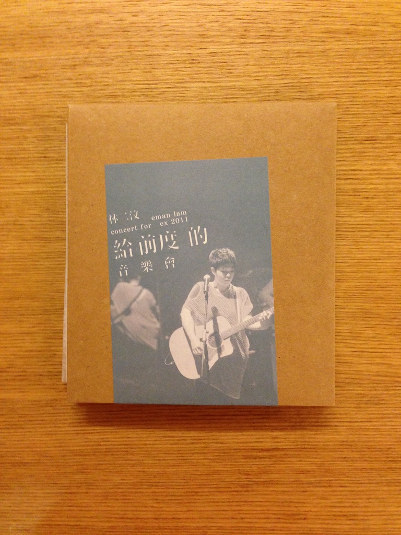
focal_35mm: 33
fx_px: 510
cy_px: 268
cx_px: 200
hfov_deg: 42.9
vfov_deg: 55.4
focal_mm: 4.12
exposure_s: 1/20
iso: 250
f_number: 2.4
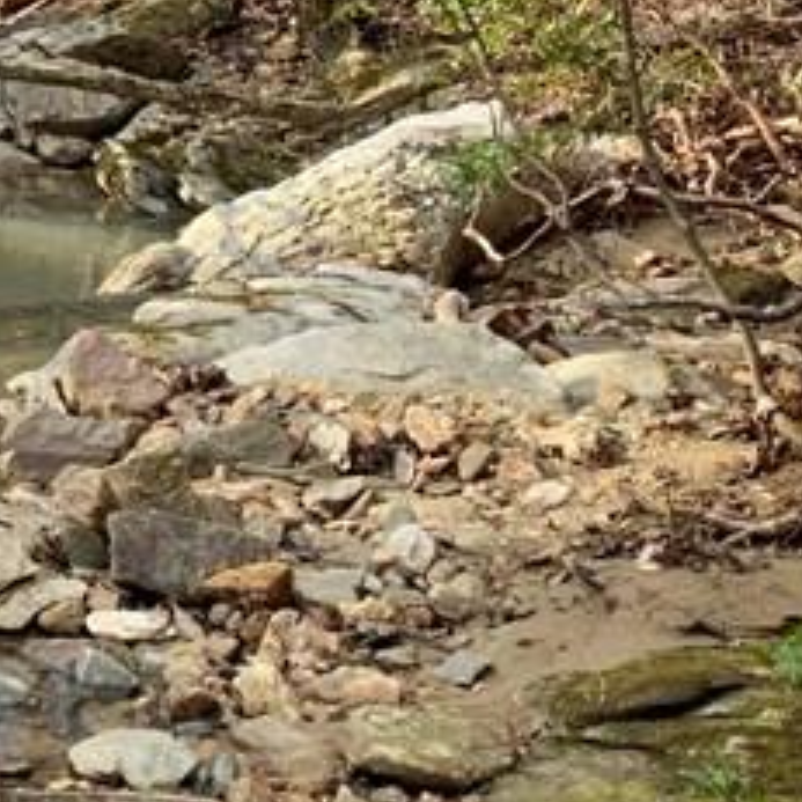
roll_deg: -1.6
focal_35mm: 102
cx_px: -455
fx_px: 2674
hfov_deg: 15.5
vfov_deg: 16.1
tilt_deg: -0.9
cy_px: -247
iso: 25
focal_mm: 4.25
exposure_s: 1/128
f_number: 1.8
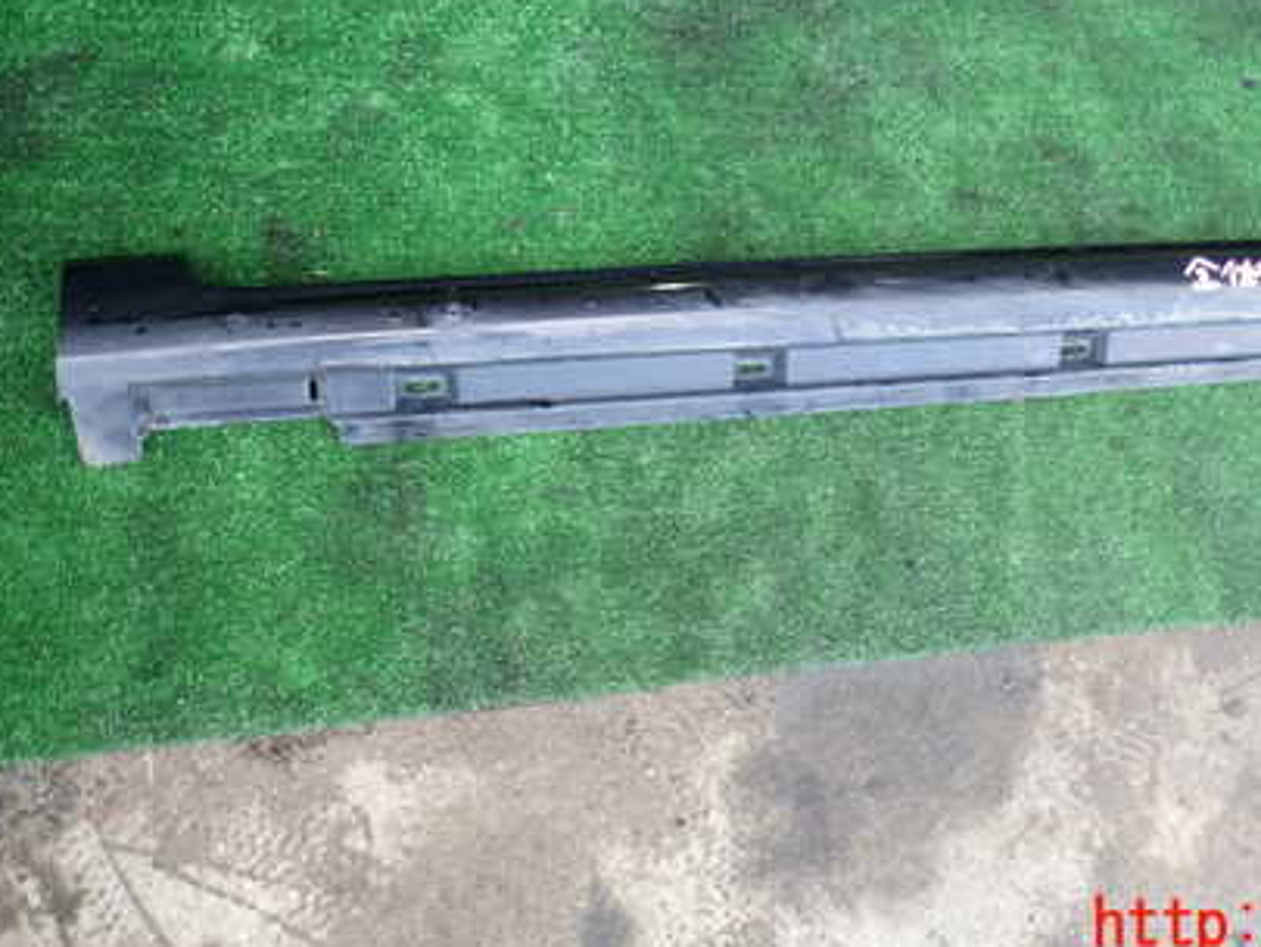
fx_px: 1348
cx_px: 862
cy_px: 265
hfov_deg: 49.1
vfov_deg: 37.9
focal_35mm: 37
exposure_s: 1/160
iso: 100
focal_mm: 4.5
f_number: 2
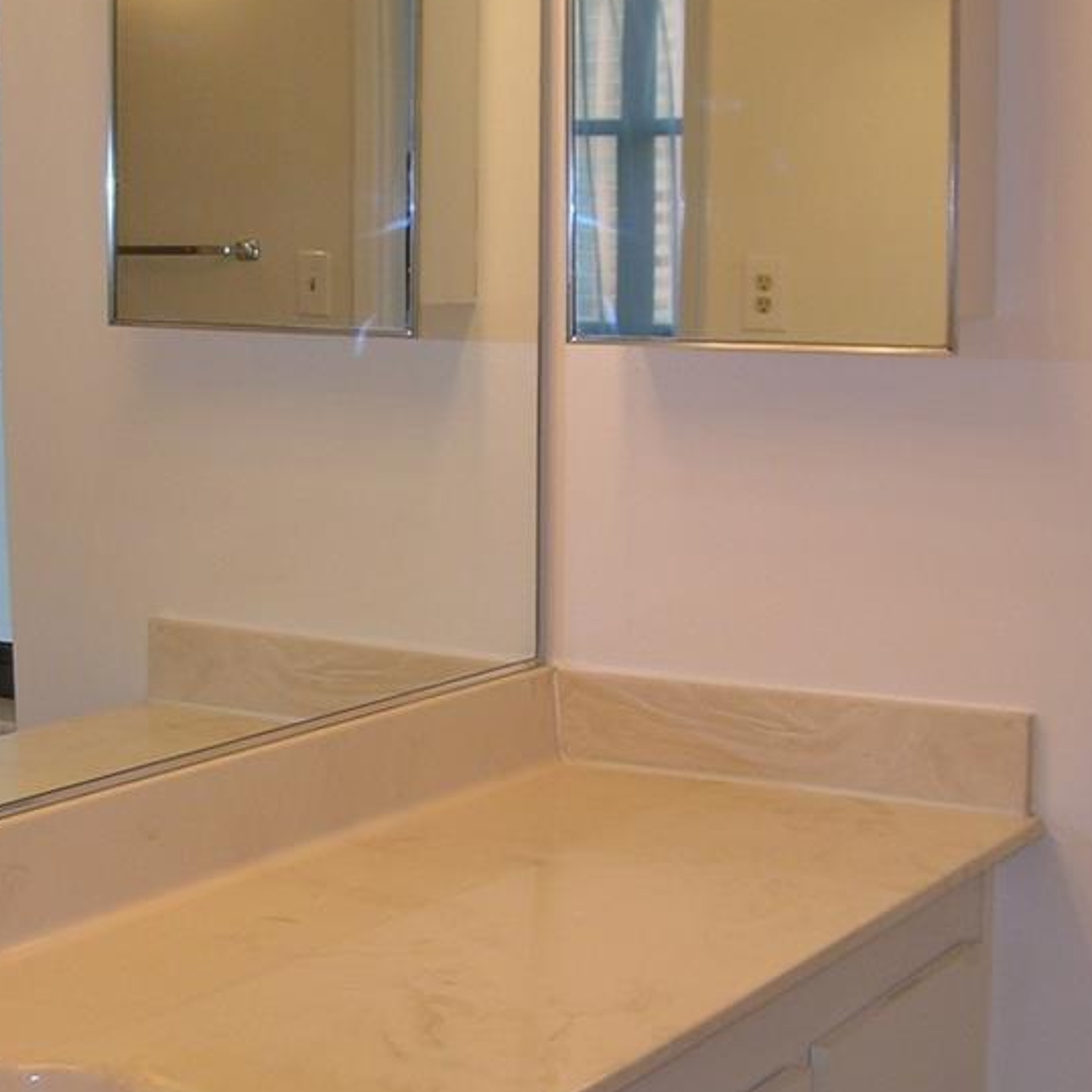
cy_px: 603
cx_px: 441
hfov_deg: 25.7
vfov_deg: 25.7
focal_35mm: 67
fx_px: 2391
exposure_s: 1/30
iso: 50
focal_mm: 5.7
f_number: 2.9
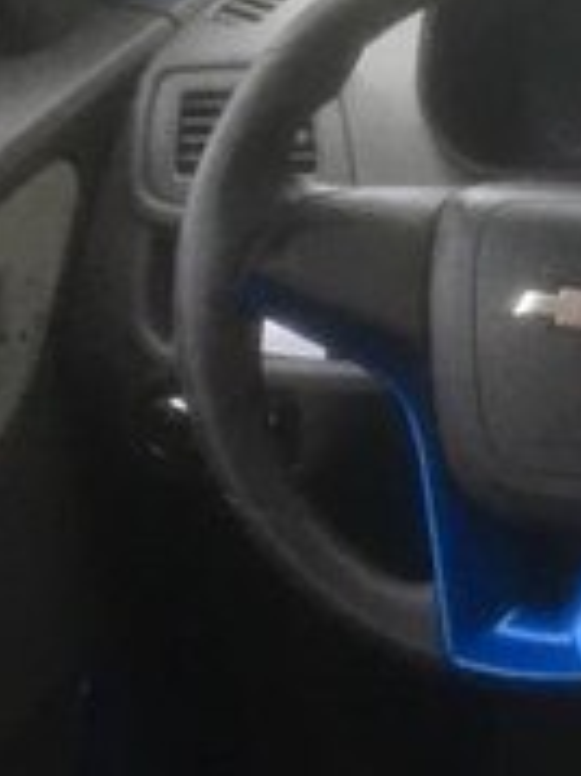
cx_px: 1283
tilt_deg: -22.3
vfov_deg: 18.4
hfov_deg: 11.8
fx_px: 2397
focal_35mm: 107
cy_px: 288
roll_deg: +2.1
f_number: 2.2
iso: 50
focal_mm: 4.15
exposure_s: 1/33
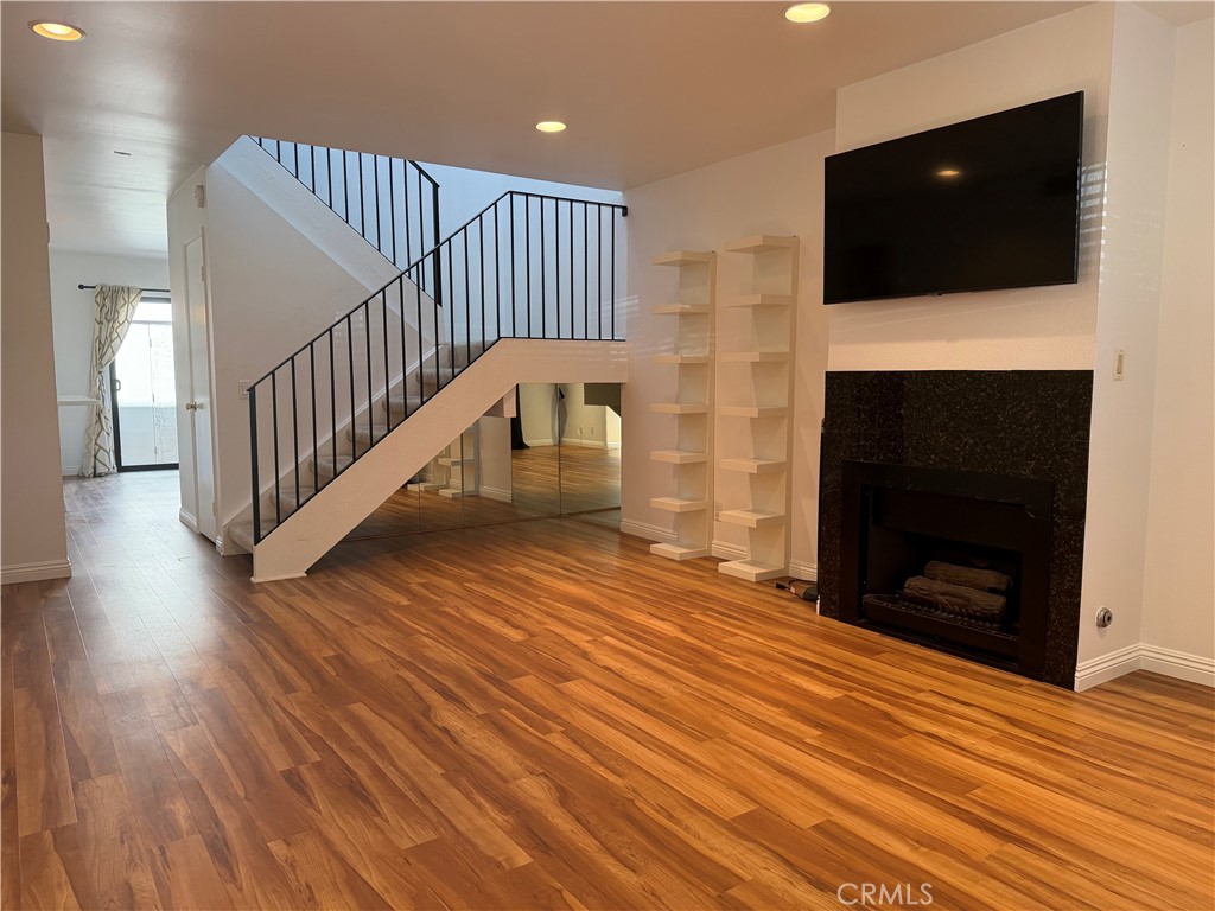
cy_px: 456
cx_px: 608
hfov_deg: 71.6
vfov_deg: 56.8
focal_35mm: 24
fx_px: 842
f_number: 1.78
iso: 250
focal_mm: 6.76
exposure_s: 1/120
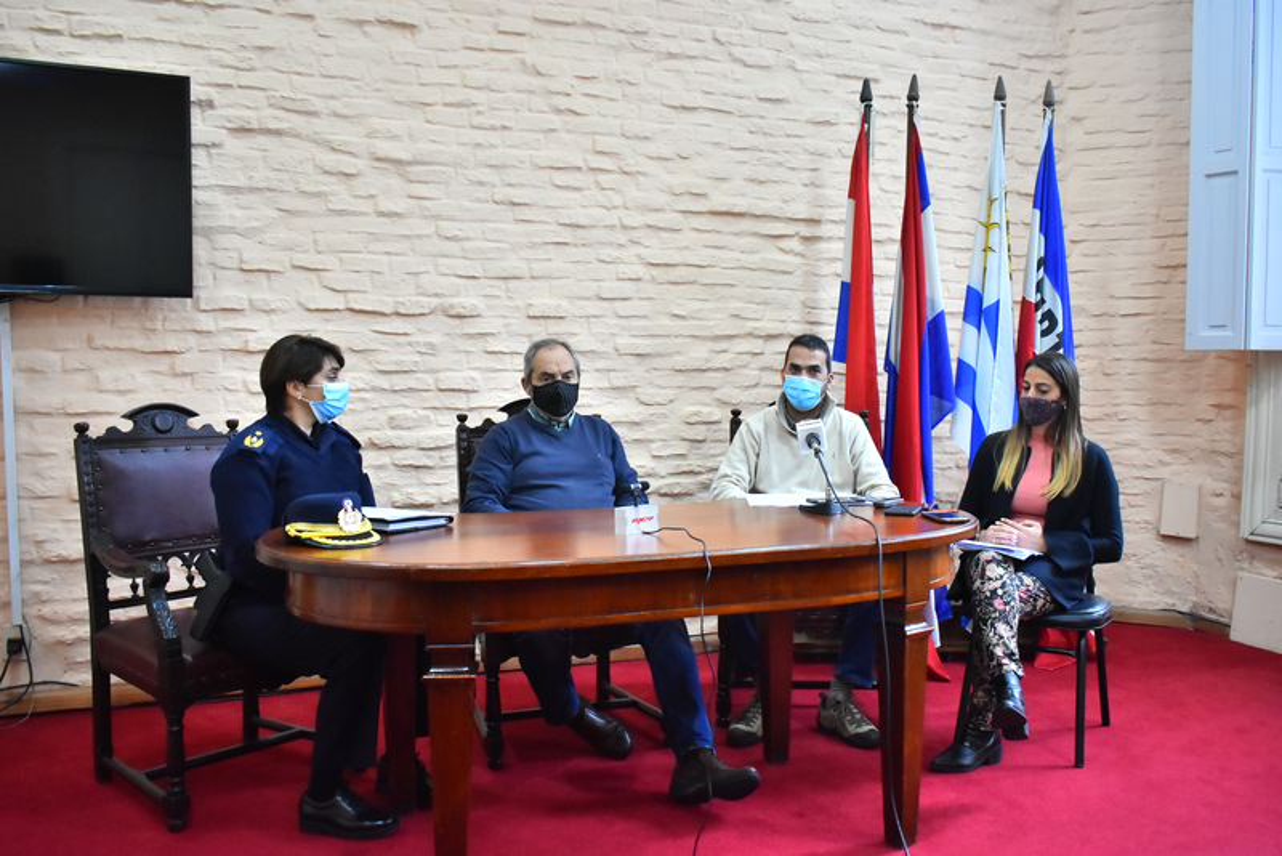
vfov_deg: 40.0
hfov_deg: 57.2
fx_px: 1176
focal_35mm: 33
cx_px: 641
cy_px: 428
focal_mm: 22
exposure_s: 1/125
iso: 2000
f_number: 4
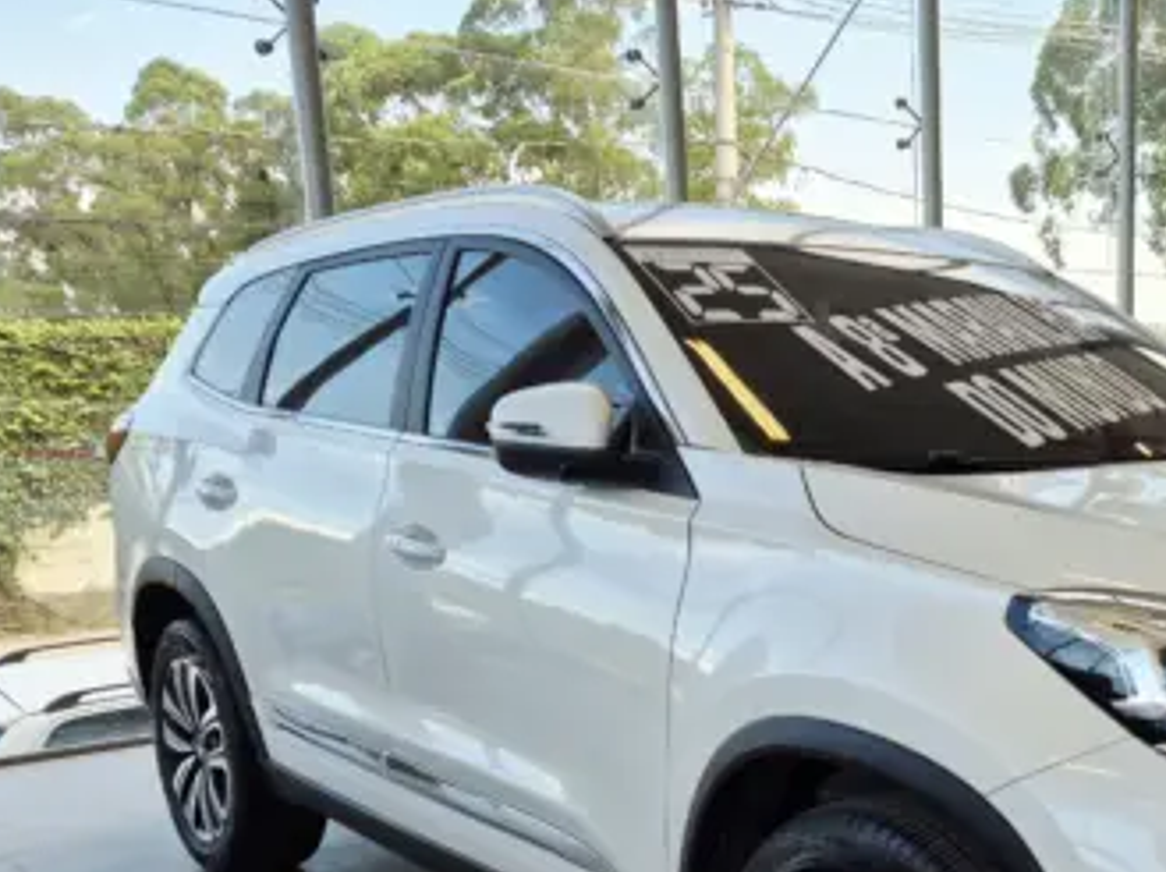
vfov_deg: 33.0
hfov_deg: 42.2
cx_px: 985
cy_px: 737
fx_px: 1413
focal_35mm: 42
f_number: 1.8
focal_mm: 5.4
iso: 25
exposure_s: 1/372
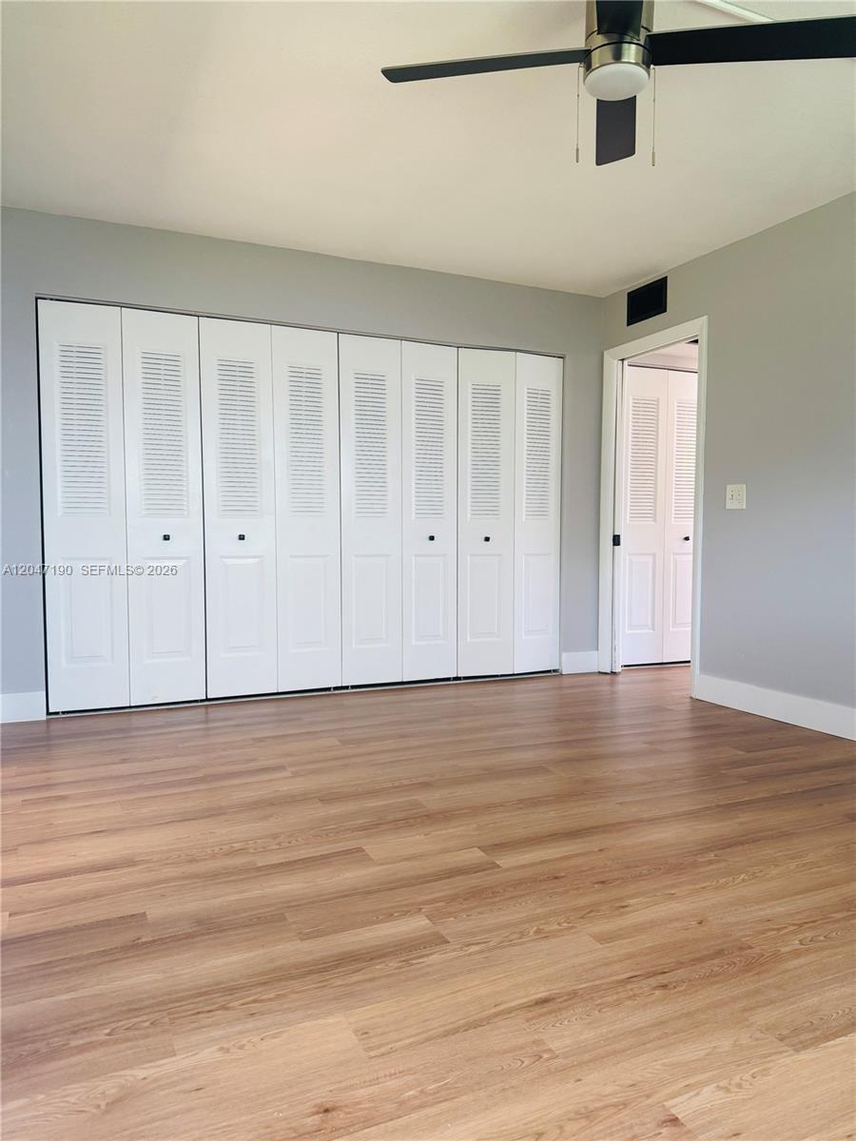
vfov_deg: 71.6
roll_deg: -1.0
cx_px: 428
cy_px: 570
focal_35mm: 24
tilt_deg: -2.4
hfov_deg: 56.8
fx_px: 791
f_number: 1.78
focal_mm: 6.76
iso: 200
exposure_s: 1/107
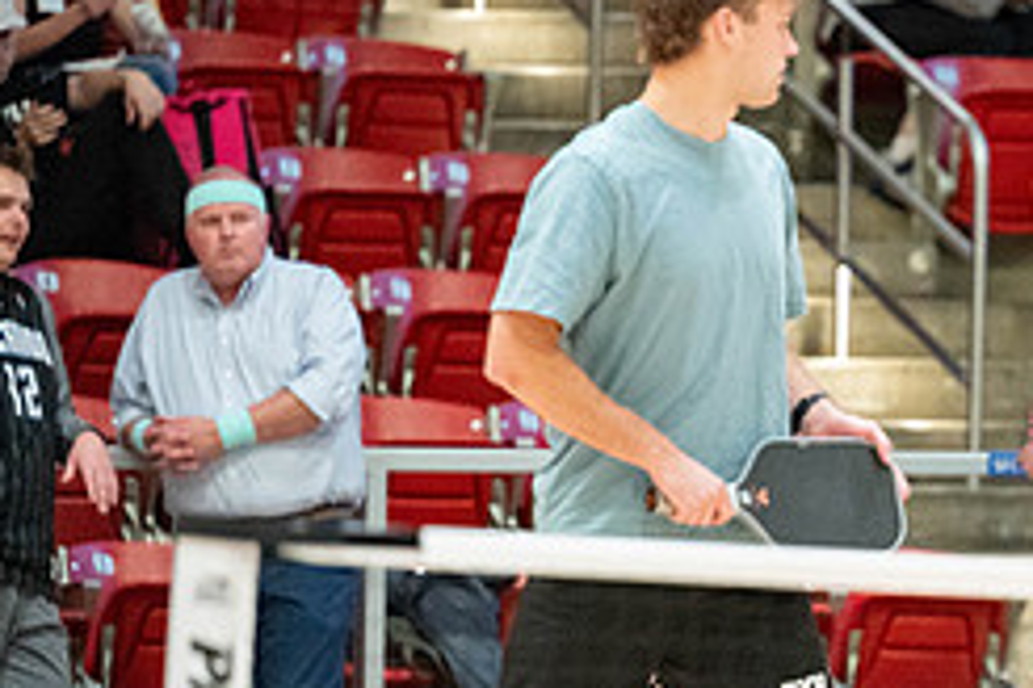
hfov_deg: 5.4
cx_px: 1008
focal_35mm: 378
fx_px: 10846
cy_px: 422
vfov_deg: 3.6
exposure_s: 1/500
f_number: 2.8
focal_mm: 160
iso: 5000
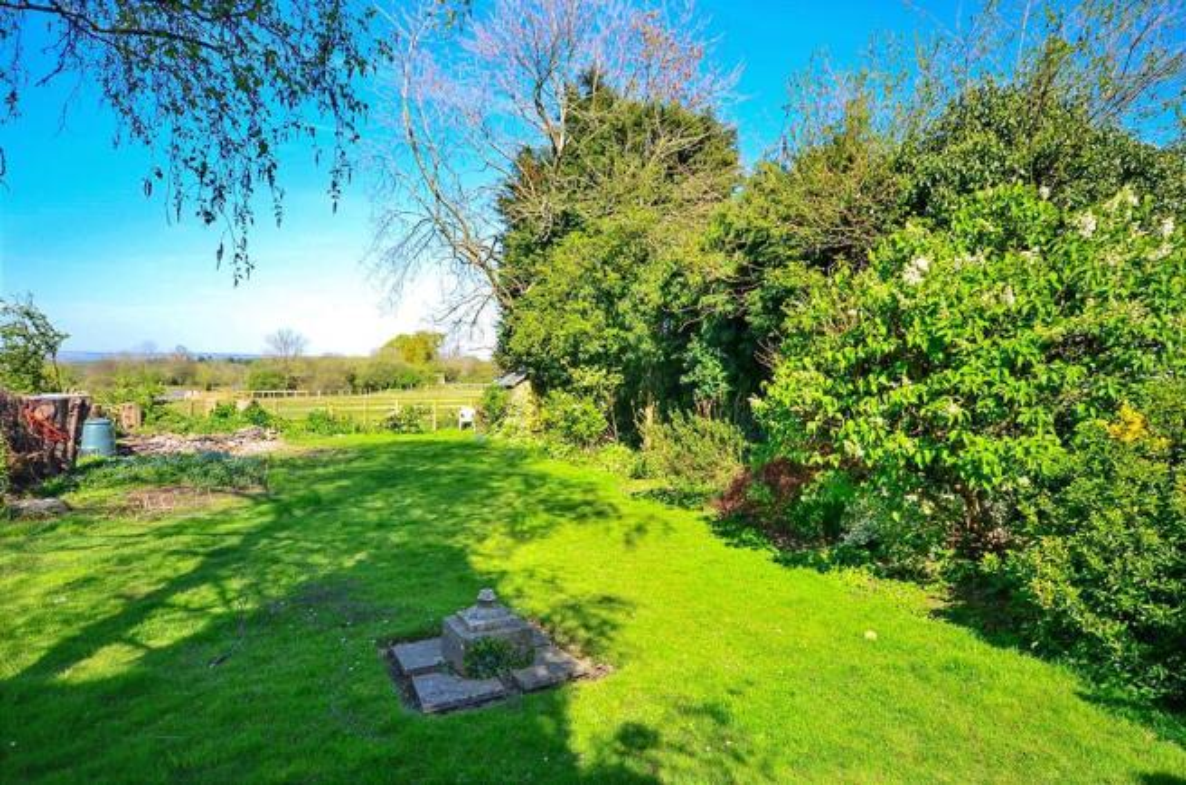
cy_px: 392
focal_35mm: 21
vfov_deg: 59.2
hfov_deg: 81.3
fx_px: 690
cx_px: 593
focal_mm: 14
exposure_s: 1/400
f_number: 5.6
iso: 200
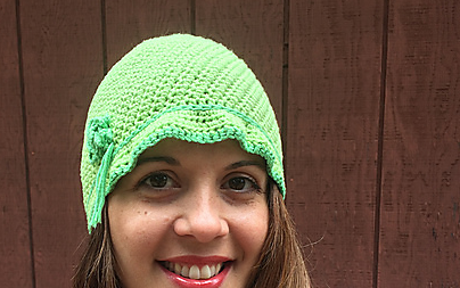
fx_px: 477
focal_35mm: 38
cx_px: 198
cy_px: 210
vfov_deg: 33.1
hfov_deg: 51.4
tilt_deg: -7.7
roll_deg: +1.1
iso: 64
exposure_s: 1/120
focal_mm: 4.15
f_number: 2.2
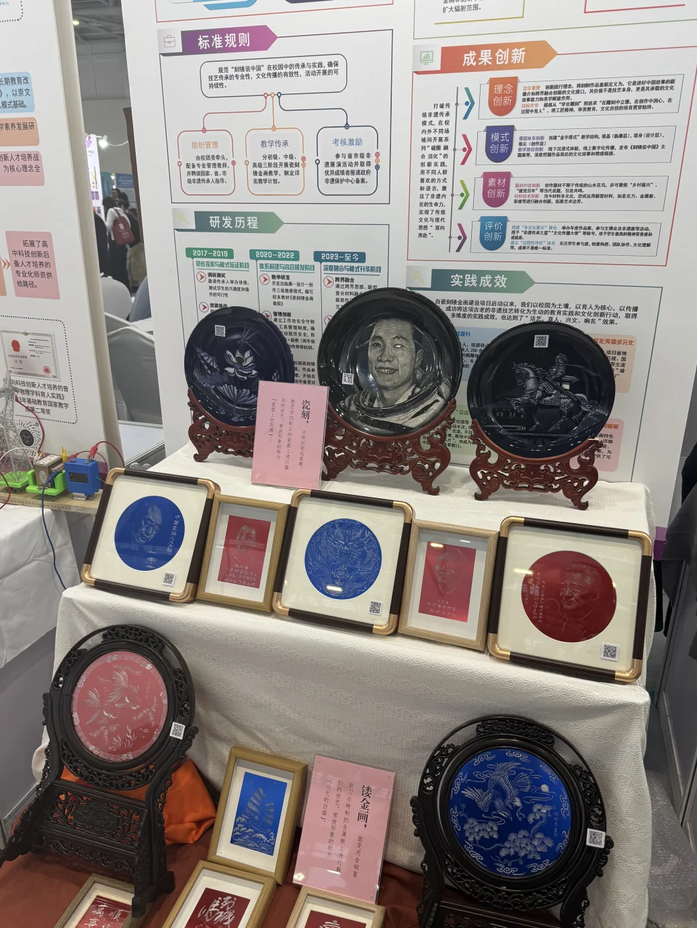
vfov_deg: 69.4
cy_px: 465
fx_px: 671
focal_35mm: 25
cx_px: 352
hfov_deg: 54.9
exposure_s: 1/50
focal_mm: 6.76
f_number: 1.78
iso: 125
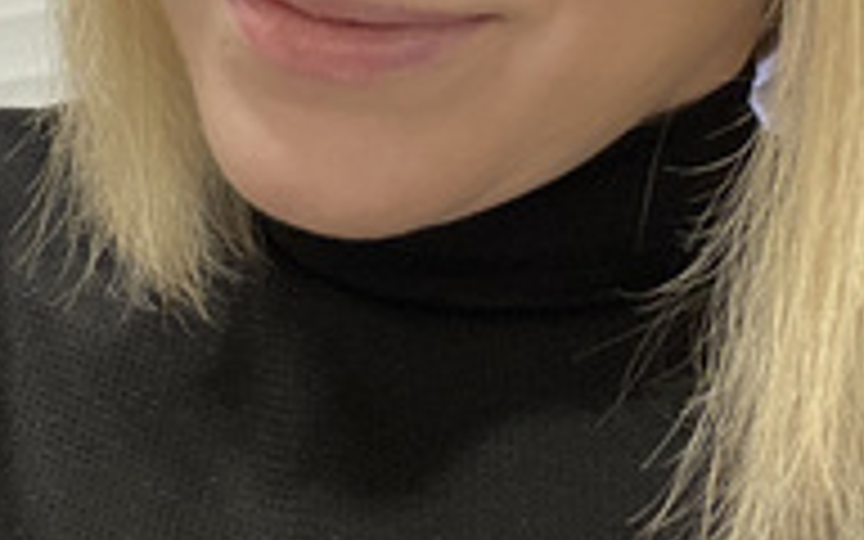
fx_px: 1954
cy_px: 18
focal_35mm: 83
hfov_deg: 24.9
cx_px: 349
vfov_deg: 15.5
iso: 250
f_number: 2.2
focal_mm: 2.71
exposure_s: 1/50
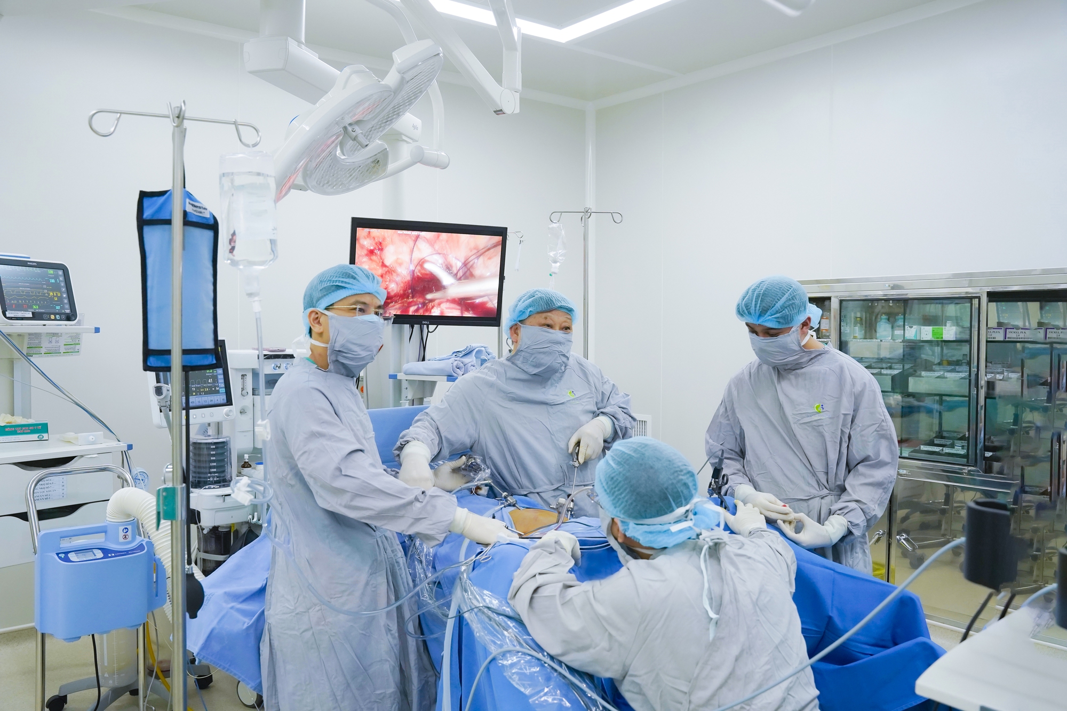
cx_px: 534
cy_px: 356
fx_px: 892
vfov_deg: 43.5
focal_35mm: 30
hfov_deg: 61.8
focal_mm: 30.1
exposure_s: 1/125
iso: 2000
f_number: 5
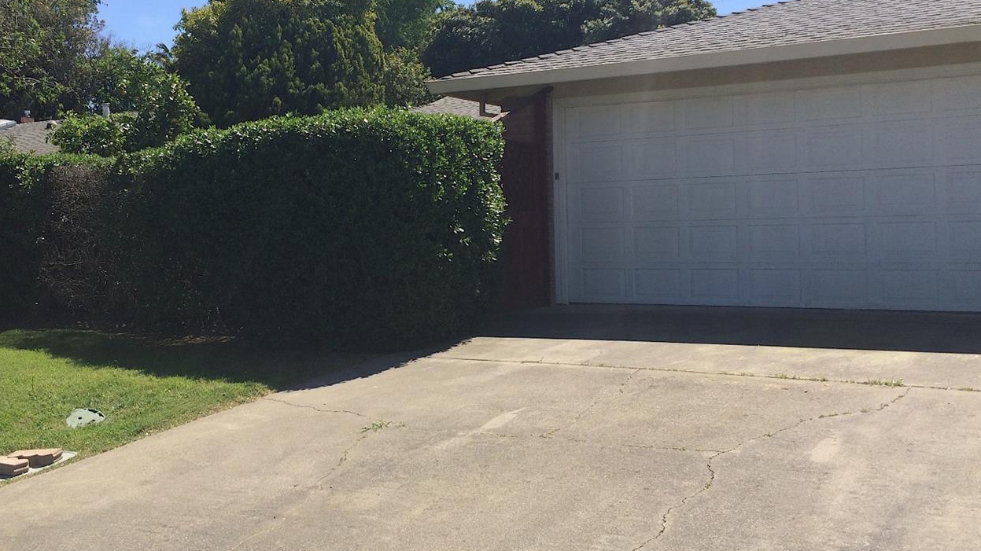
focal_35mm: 38
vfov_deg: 31.1
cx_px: 427
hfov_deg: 52.6
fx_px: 988
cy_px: 222
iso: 32
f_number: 2.2
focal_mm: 4.15
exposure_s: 1/1953
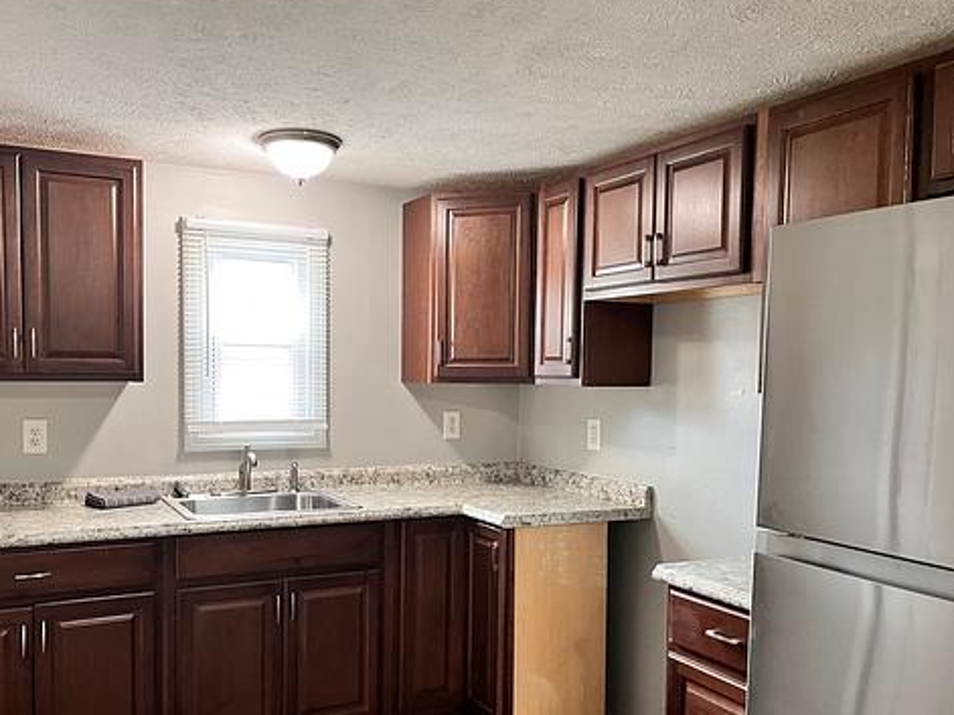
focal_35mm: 32
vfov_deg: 44.0
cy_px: 412
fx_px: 882
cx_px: 421
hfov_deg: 56.7
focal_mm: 5.1
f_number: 1.6
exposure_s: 1/60
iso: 320
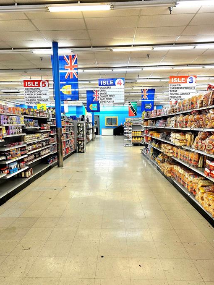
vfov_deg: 67.2
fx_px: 214
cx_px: 99
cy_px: 155
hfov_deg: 53.1
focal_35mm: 26
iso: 32
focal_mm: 6.3
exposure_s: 1/120
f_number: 1.7
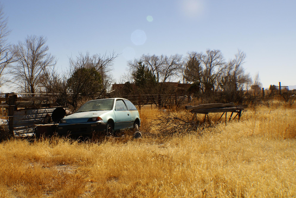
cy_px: 90
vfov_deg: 25.1
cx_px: 107
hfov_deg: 36.6
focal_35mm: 54
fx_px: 445
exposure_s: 1/320
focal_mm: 24
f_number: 10
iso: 100
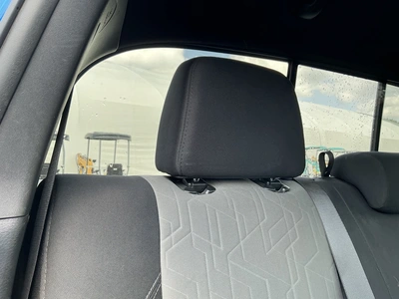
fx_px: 323
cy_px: 150
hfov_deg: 63.4
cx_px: 200
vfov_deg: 49.7
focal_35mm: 28
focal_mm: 3
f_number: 1.8
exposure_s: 1/122
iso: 32
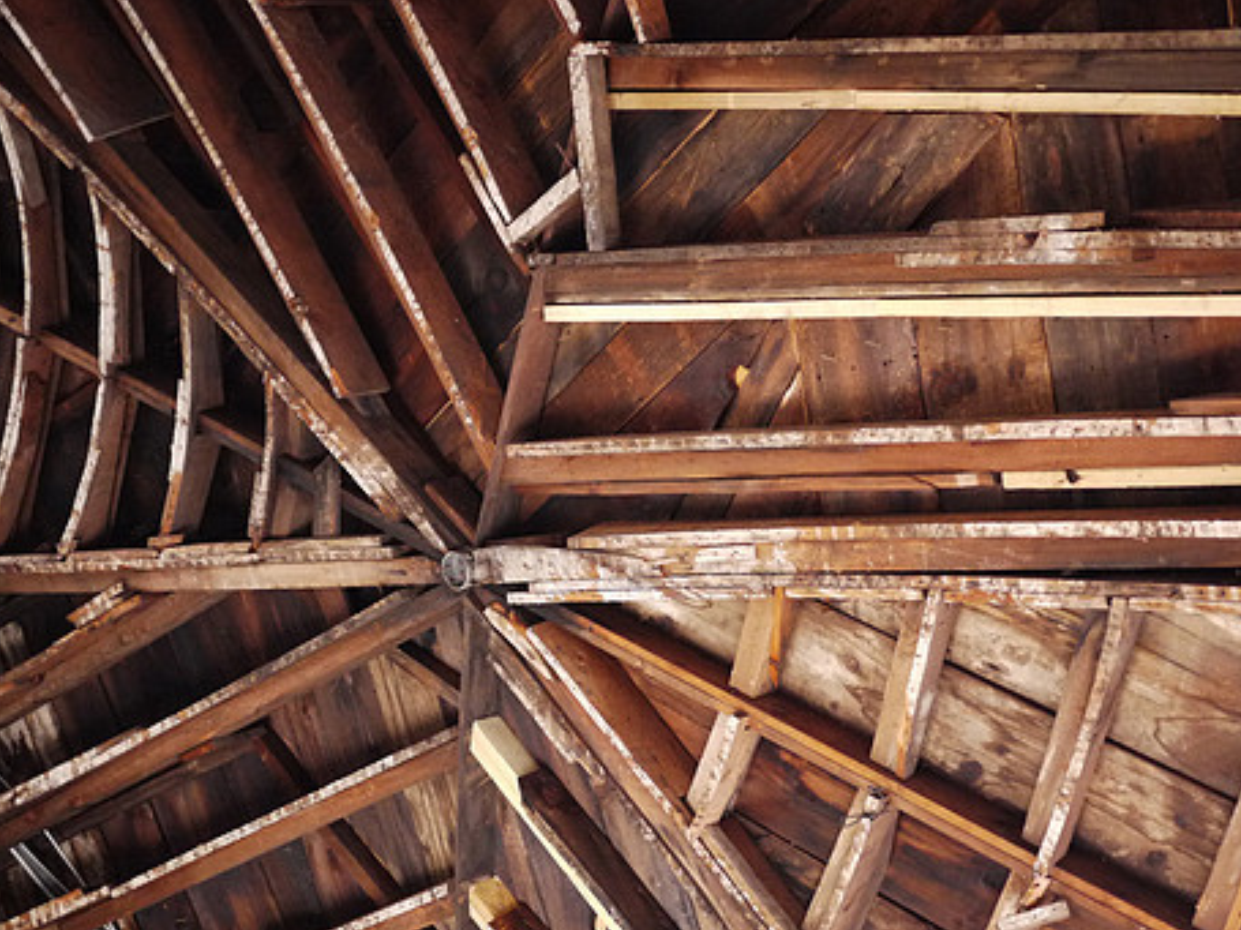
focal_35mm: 51
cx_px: 726
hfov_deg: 37.4
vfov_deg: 28.5
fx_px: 1828
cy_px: 544
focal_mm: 20
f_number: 1.7
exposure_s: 1/80
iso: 800
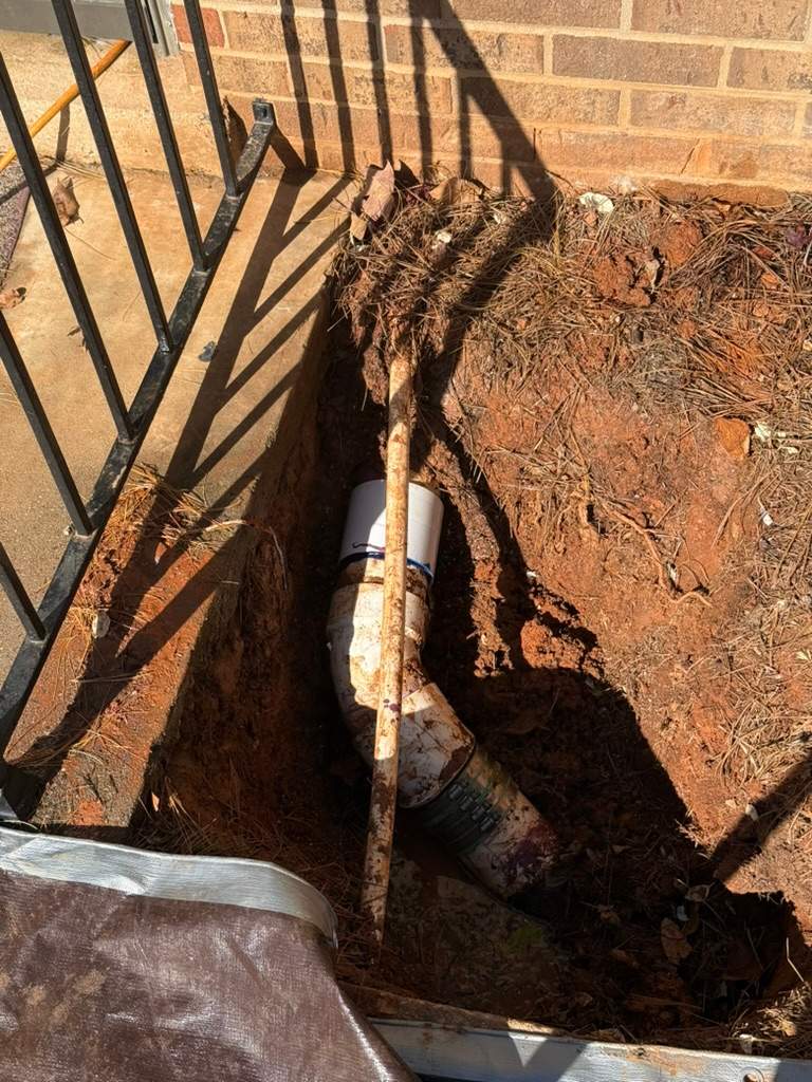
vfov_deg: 39.7
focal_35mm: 48
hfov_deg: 30.3
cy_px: 541
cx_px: 406
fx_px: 1501
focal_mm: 6.76
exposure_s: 1/3891
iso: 80
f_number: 1.78
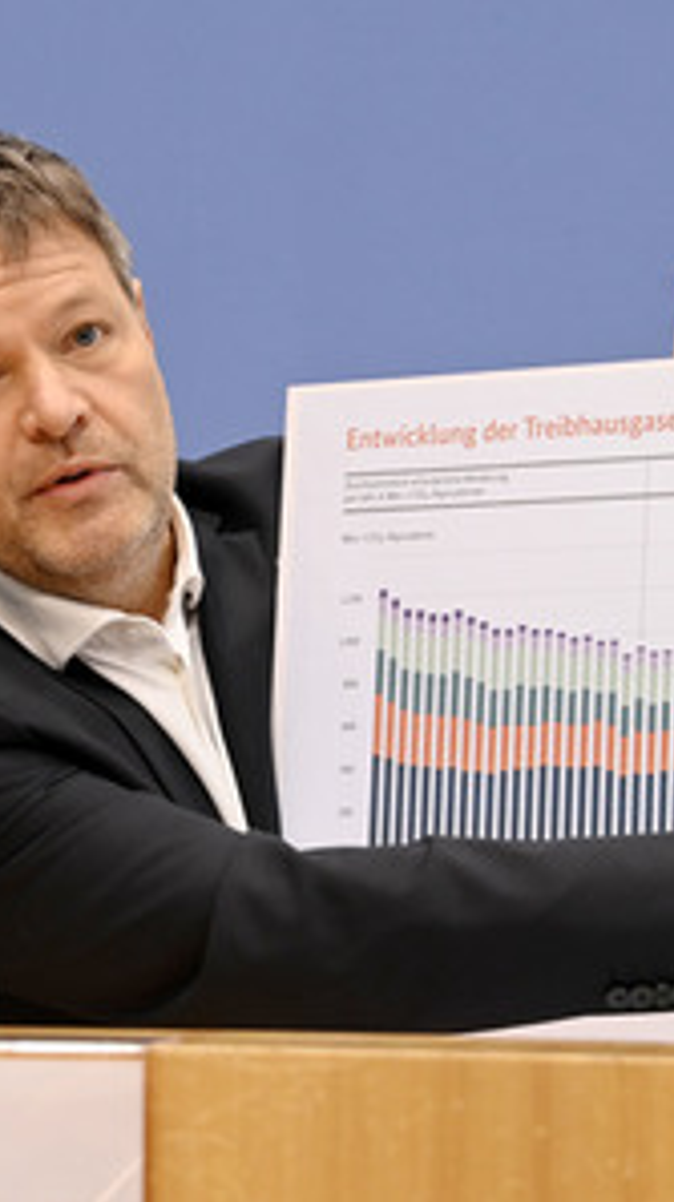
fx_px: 3537
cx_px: 373
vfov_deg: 19.3
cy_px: 601
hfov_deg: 10.9
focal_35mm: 111
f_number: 5.6
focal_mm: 70
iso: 3200
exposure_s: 1/320
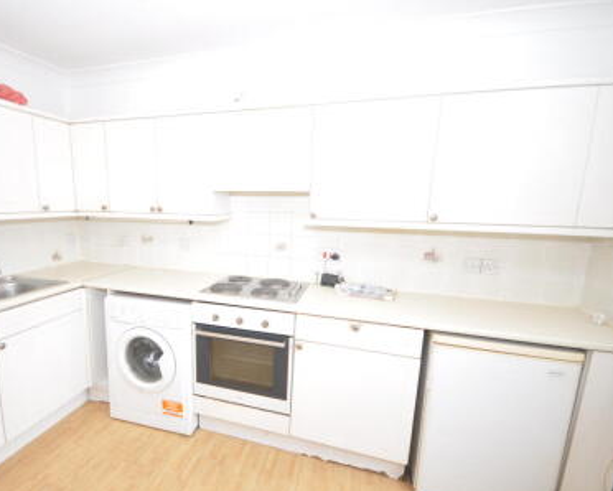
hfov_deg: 85.0
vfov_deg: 73.8
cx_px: 239
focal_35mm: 18
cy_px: 260
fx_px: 327
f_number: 4
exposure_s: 1/60
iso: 640
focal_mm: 10
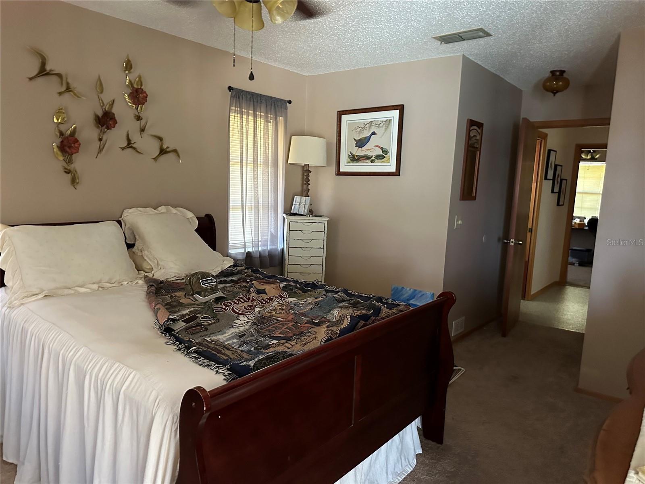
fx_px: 447
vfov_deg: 56.8
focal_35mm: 24
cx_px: 322
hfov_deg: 71.6
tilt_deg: -7.4
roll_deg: -2.3
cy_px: 242
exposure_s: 1/40
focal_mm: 6.86
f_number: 1.78
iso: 1000
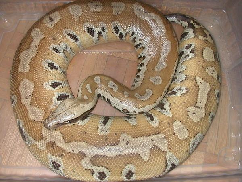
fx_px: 259
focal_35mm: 37
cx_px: 121
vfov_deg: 38.7
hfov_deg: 50.1
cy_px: 91
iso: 100
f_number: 4.5
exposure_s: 1/59.9
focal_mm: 5.6
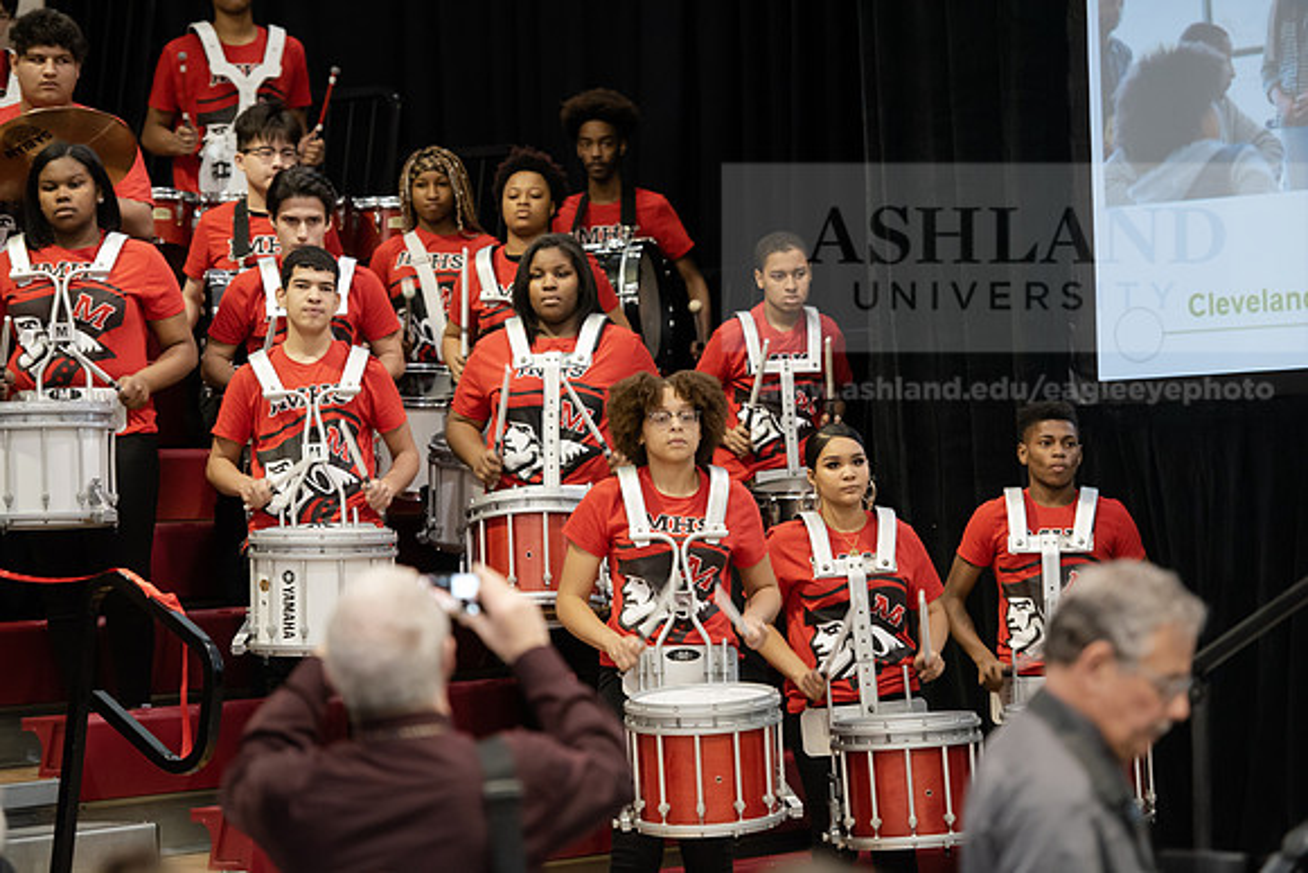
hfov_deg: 14.7
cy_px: 436
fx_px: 5088
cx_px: 654
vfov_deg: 9.8
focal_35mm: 140
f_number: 3.2
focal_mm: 140
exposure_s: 1/160
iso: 3200
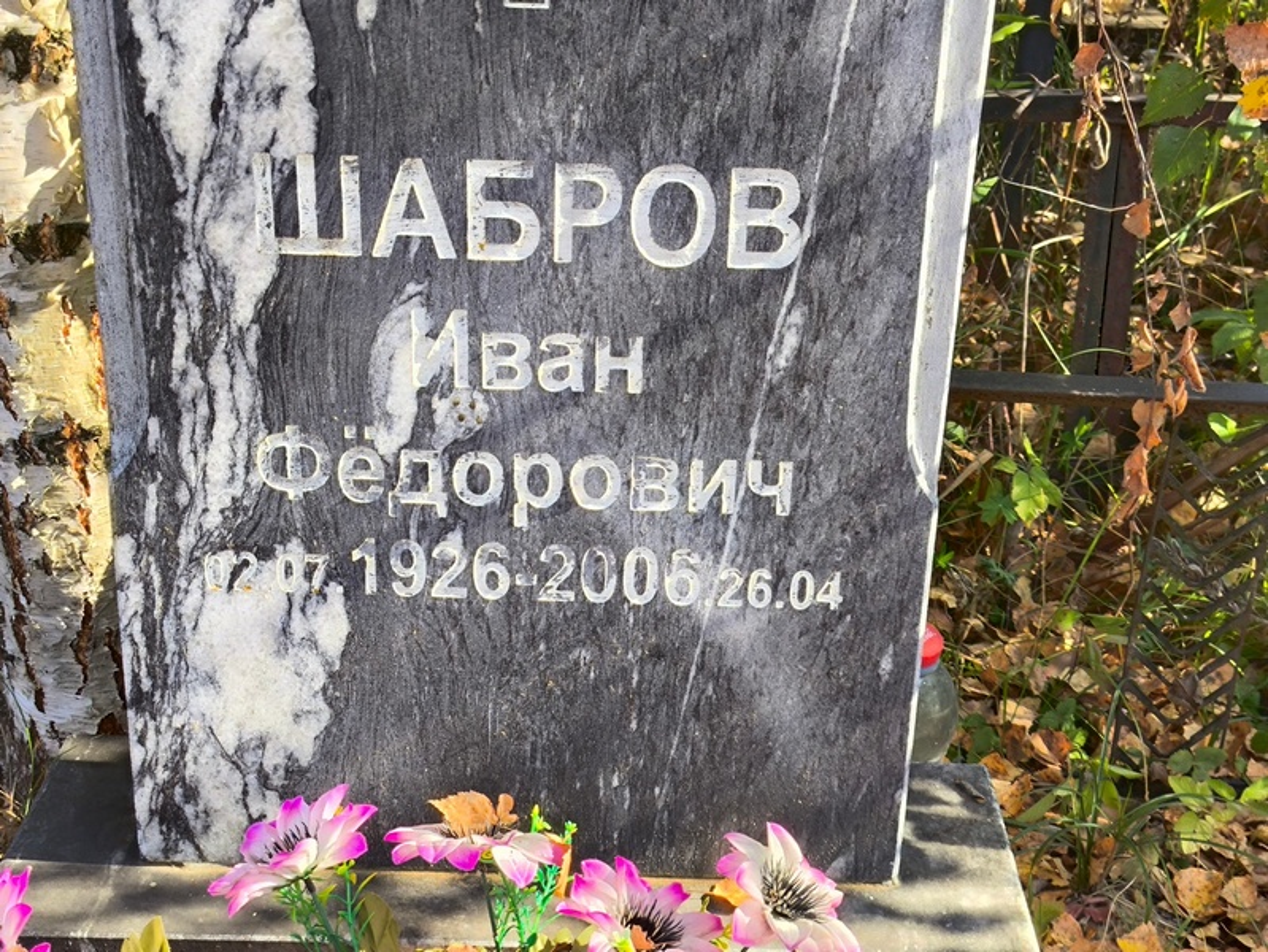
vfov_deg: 29.1
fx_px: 1832
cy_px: 476
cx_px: 634
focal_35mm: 50
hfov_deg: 38.2
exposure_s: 1/421
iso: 50
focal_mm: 4.71
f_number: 1.7
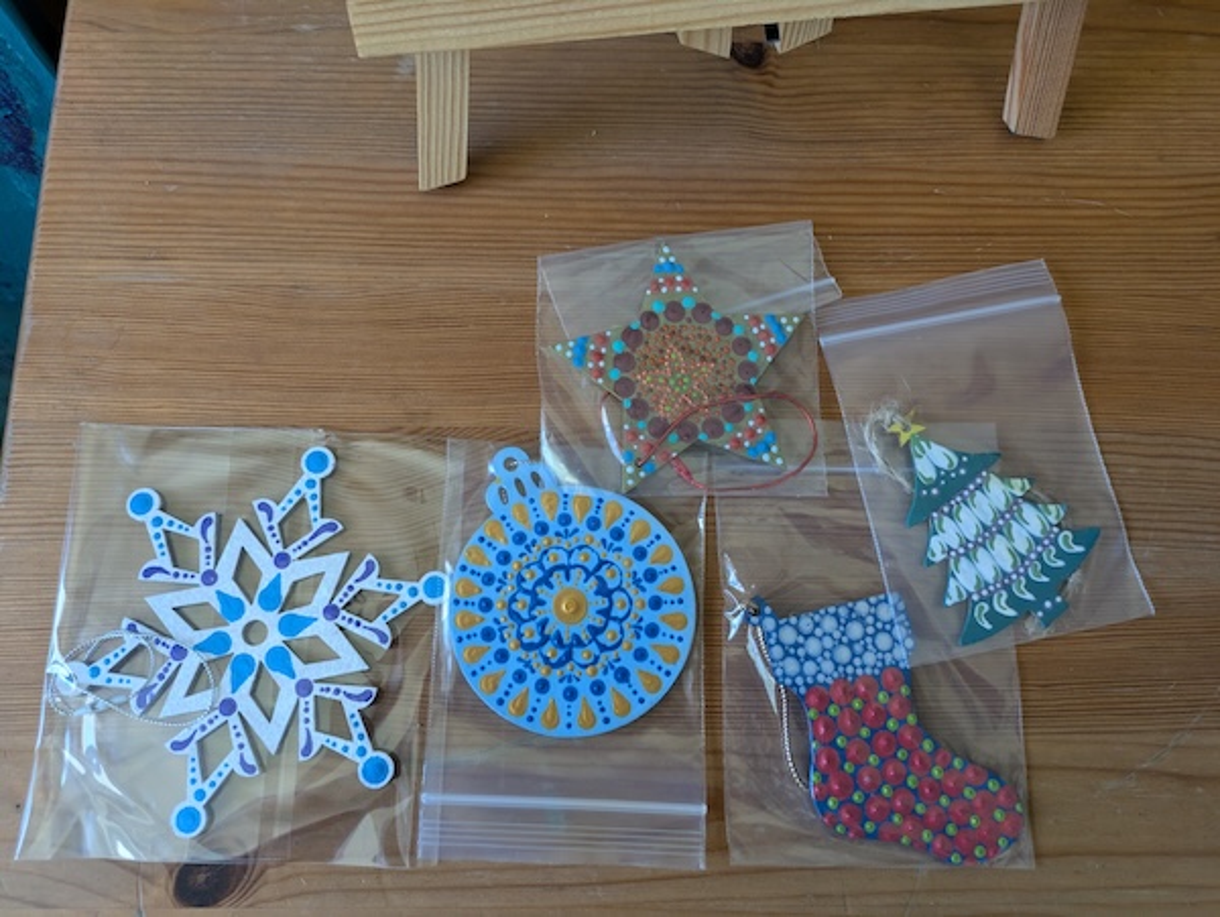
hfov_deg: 69.3
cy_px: 458
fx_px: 882
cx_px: 610
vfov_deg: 54.9
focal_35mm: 25
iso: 428
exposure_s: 1/100
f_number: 1.89
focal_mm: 5.43
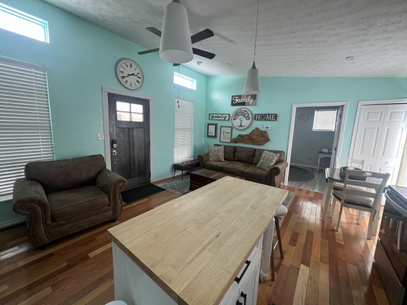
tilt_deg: -9.6
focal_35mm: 13
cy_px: 152
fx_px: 153
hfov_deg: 106.2
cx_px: 204
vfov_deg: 89.9
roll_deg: -2.4
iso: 200
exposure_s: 1/99
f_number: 1.8
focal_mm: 1.57
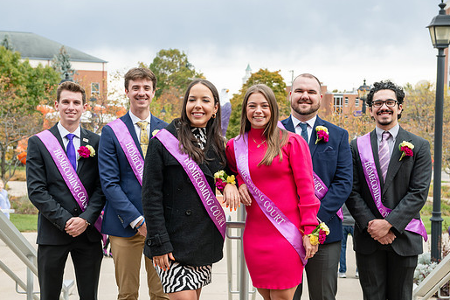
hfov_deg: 32.4
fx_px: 775
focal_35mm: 62
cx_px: 240
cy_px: 160
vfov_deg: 21.9
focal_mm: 55
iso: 200
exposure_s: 1/320
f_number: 5
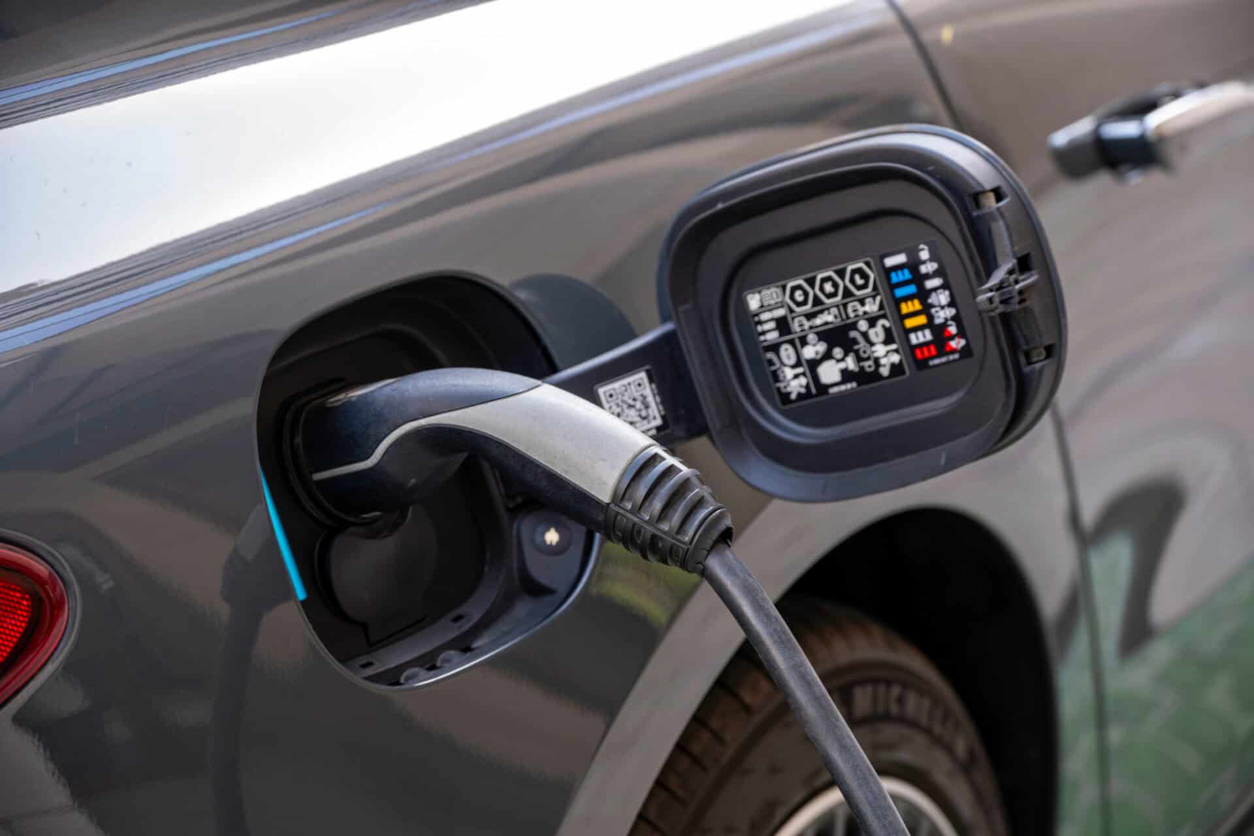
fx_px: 3413
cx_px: 627
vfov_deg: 14.0
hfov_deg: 20.8
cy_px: 418
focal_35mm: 98
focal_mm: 98
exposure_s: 1/25
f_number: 6.3
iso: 125
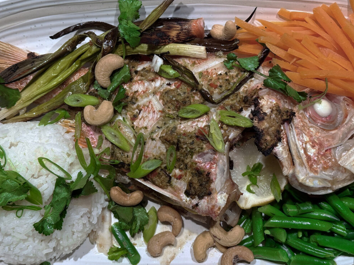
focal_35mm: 50
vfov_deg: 29.1
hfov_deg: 38.2
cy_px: 128
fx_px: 511
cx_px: 183
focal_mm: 6.8
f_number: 1.8
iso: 100
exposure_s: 1/50
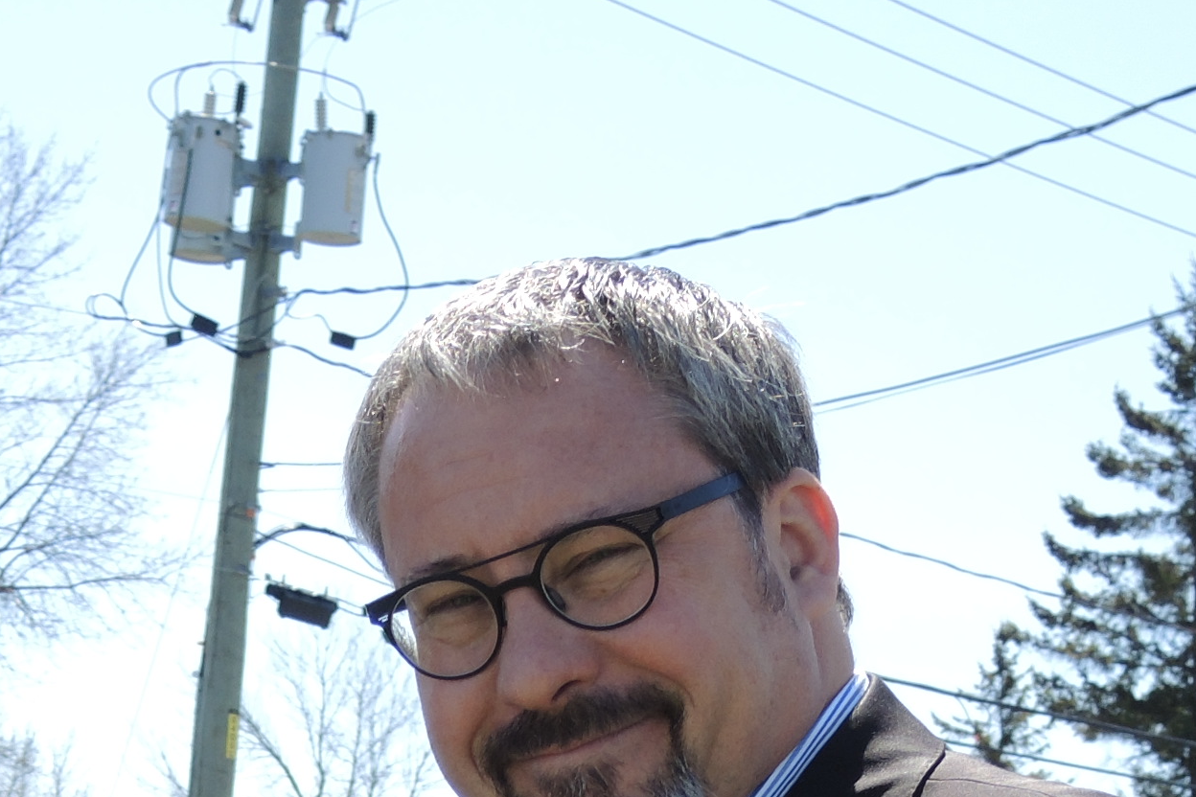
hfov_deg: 14.6
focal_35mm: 140
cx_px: 394
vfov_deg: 9.5
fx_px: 4651
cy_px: 1259
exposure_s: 1/800
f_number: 2.5
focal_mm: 9
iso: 80
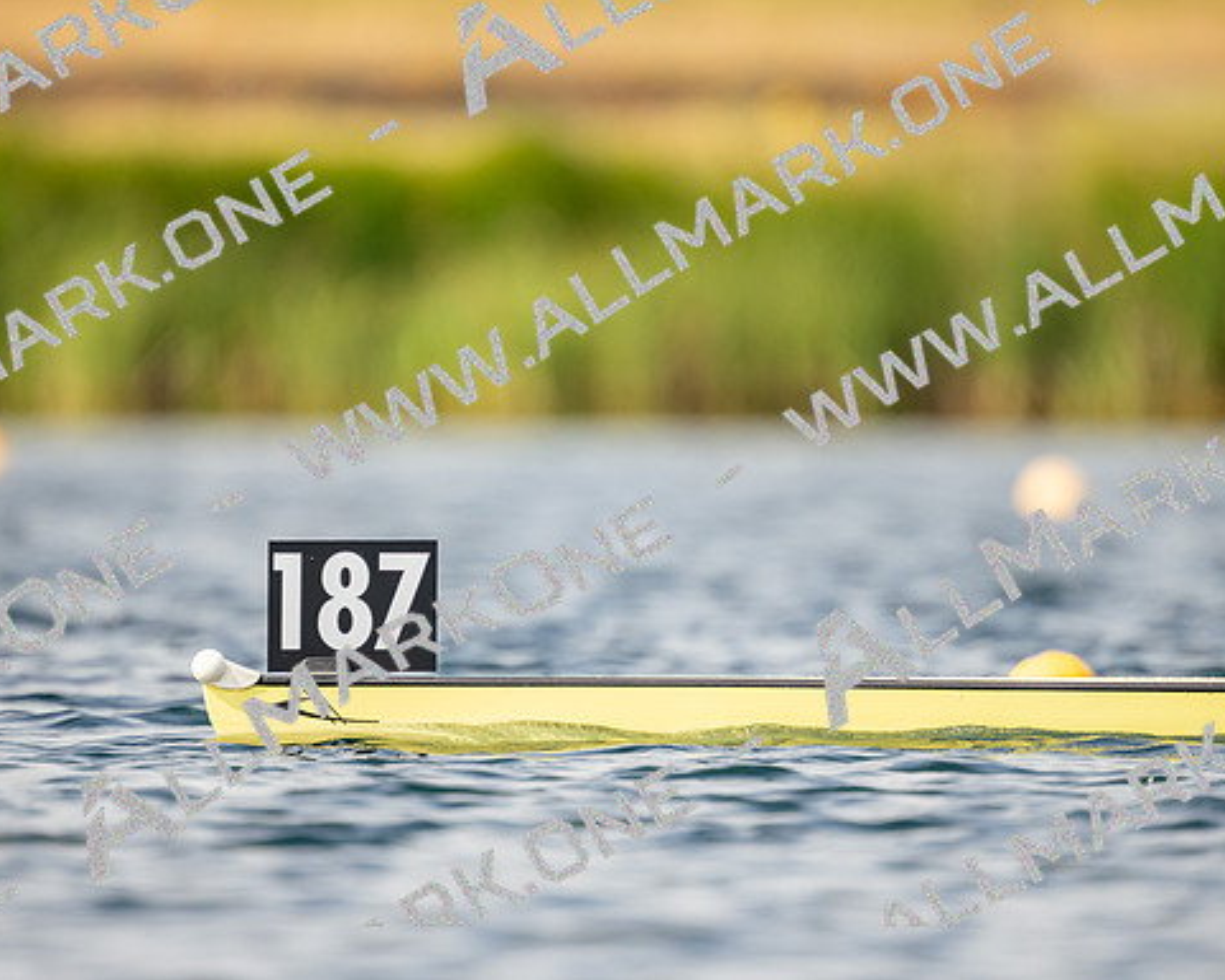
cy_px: 490
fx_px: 36952
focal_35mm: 1019
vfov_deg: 1.5
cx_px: 598
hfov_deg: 1.9
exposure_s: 1/2000
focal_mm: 600
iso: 320
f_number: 4
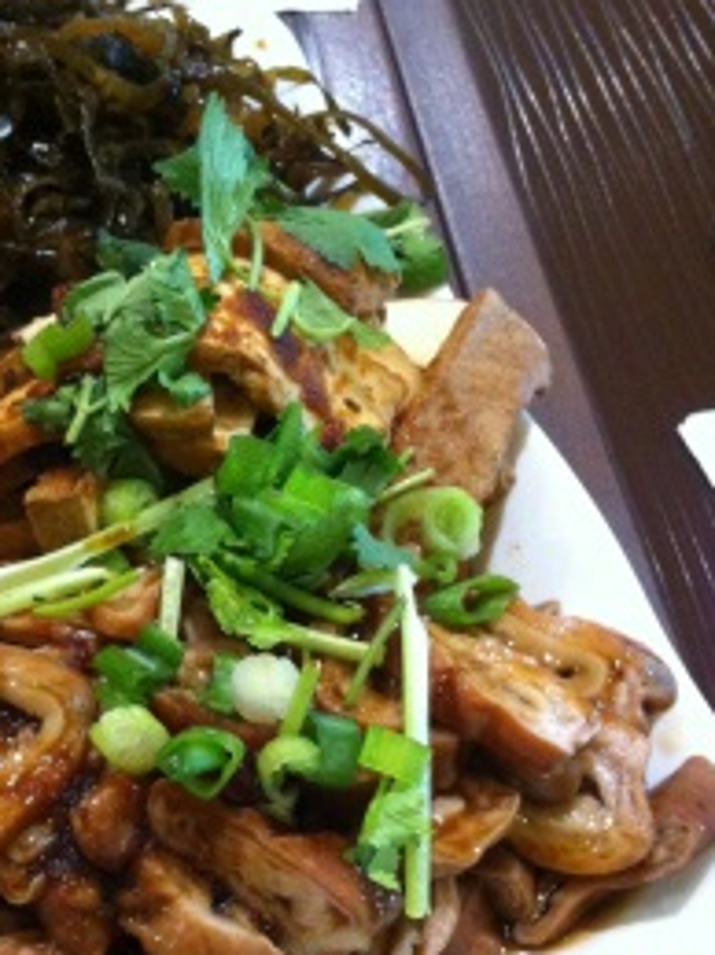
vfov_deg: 35.5
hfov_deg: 26.6
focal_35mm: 54
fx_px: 1488
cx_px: 173
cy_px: 557
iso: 640
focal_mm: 3.85
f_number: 2.8
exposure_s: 1/15
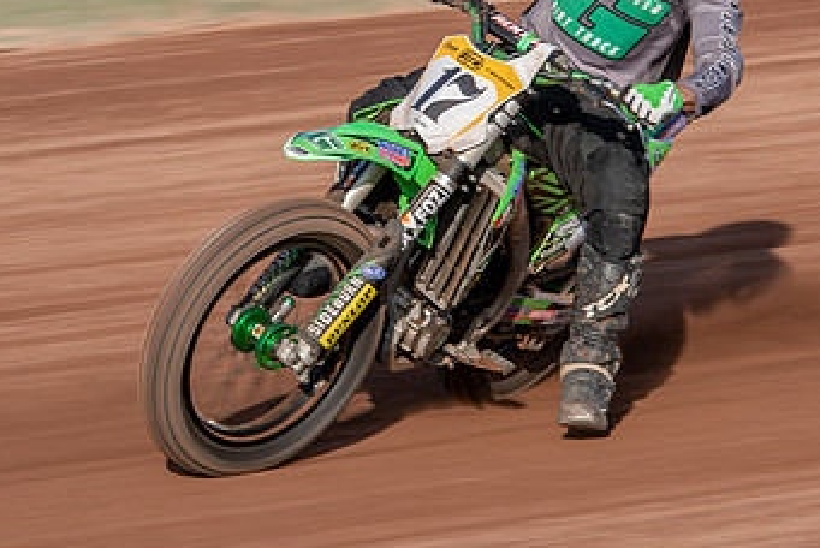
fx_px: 11011
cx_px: 338
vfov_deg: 2.9
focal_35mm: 483
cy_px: 197
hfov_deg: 4.3
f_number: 8
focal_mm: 185
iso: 100
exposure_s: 1/160
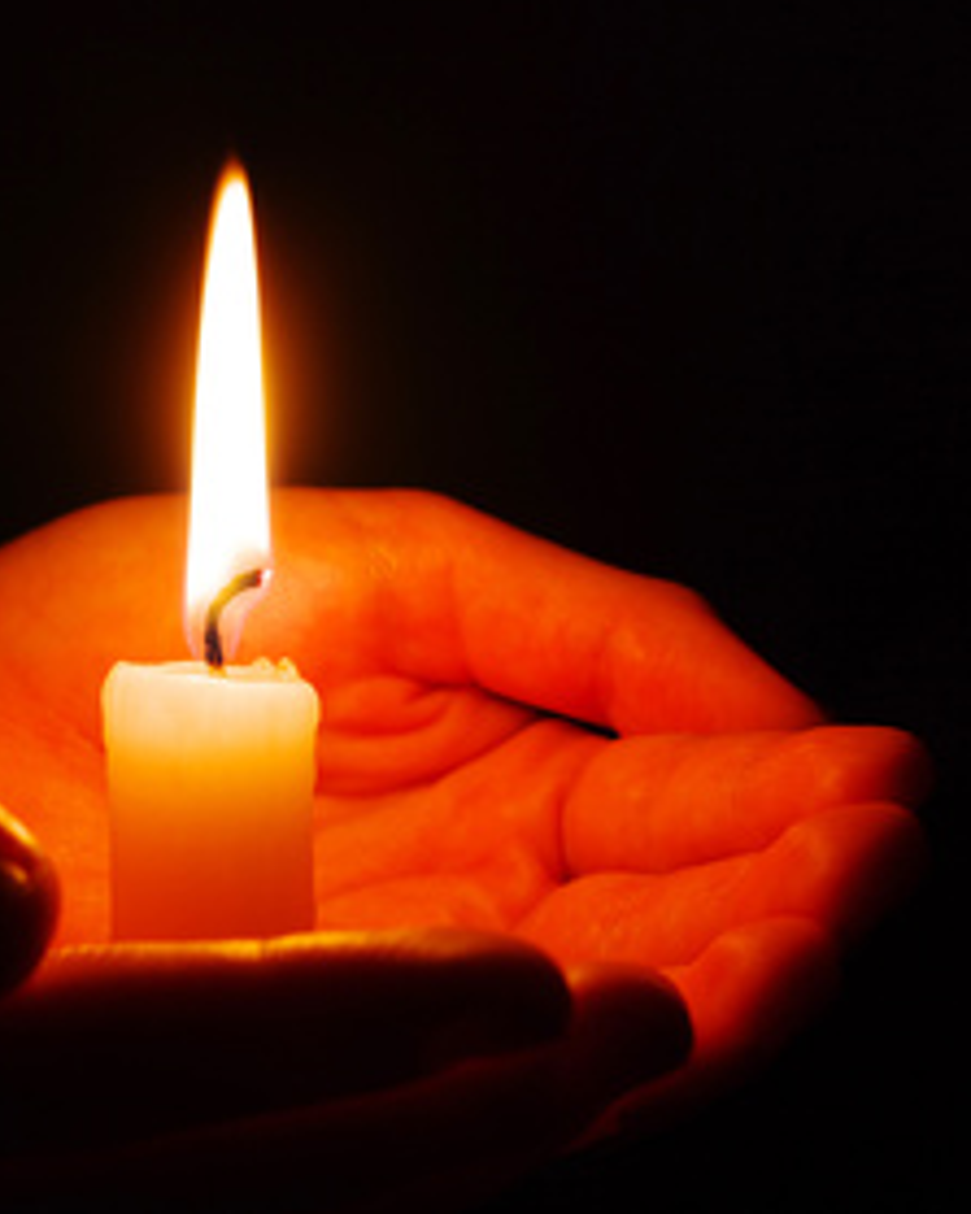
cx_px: 242
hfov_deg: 13.0
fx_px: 4231
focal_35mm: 118
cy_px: 605
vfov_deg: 16.3
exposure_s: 1/3.33
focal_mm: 55
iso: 100
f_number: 9.5
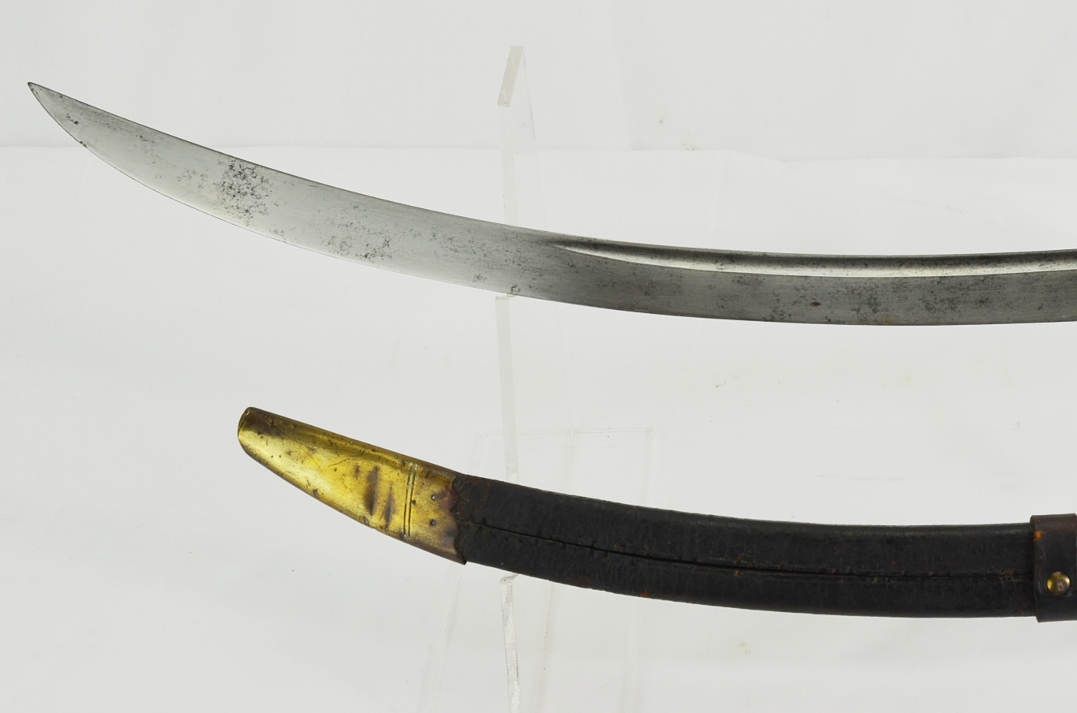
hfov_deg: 30.3
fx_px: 1940
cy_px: 310
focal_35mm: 65
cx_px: 862
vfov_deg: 20.8
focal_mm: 24
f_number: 6.3
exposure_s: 1/160
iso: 200
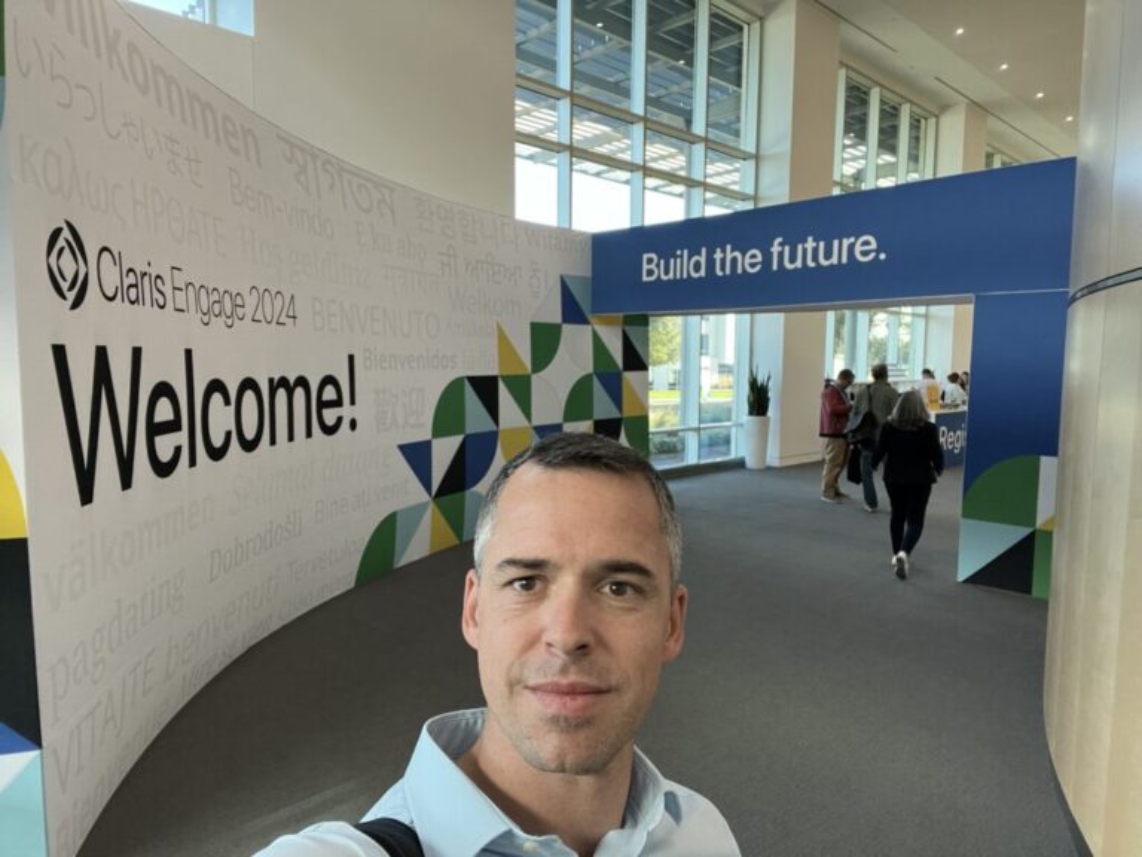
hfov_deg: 73.9
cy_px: 428
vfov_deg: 58.9
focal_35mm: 23
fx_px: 759
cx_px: 571
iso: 160
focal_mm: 2.71
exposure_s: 1/60
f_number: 2.2
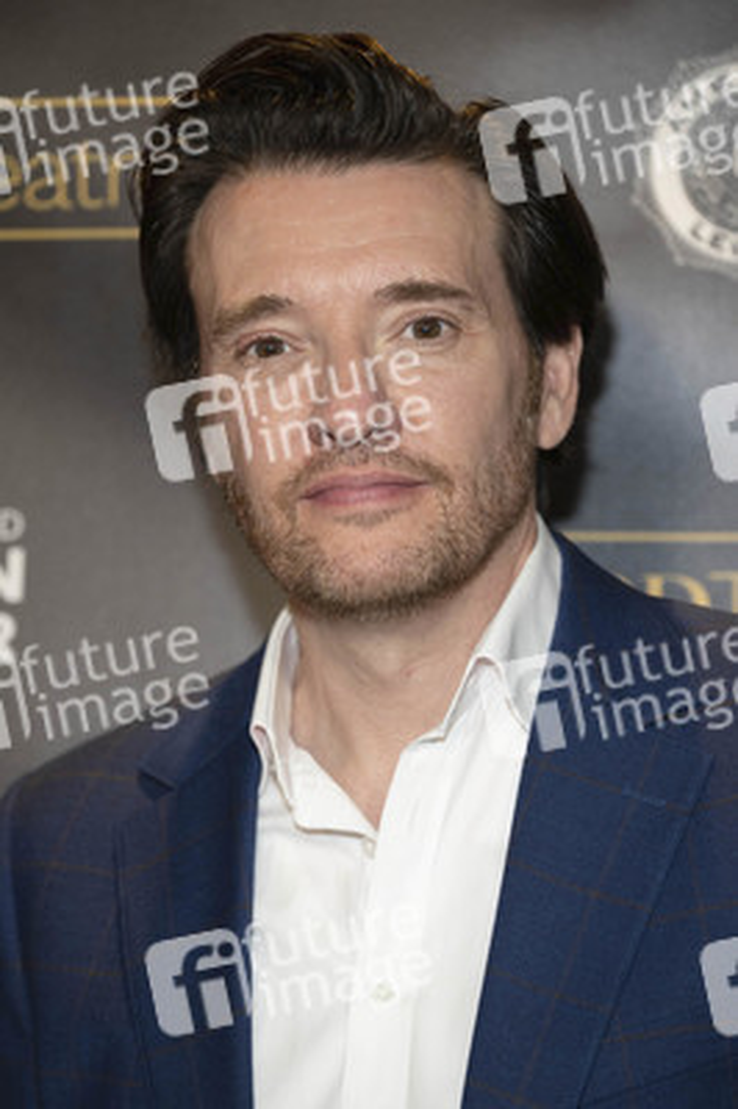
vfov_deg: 17.8
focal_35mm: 115
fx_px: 3542
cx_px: 369
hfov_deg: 11.9
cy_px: 554
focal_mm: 115
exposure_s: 1/250
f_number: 4
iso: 800
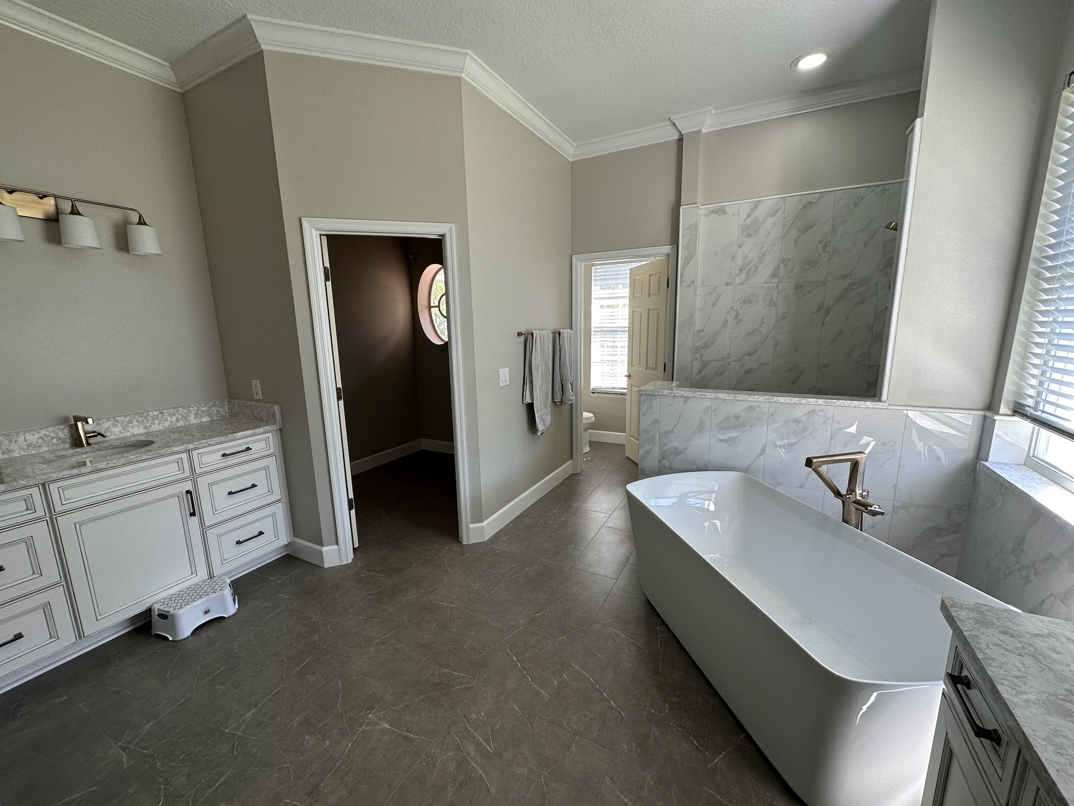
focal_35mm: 14
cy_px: 403
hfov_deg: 102.1
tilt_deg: -10.7
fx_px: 434
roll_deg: +1.4
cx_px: 537
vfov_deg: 85.7
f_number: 2.2
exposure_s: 1/120
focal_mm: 2.22
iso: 64
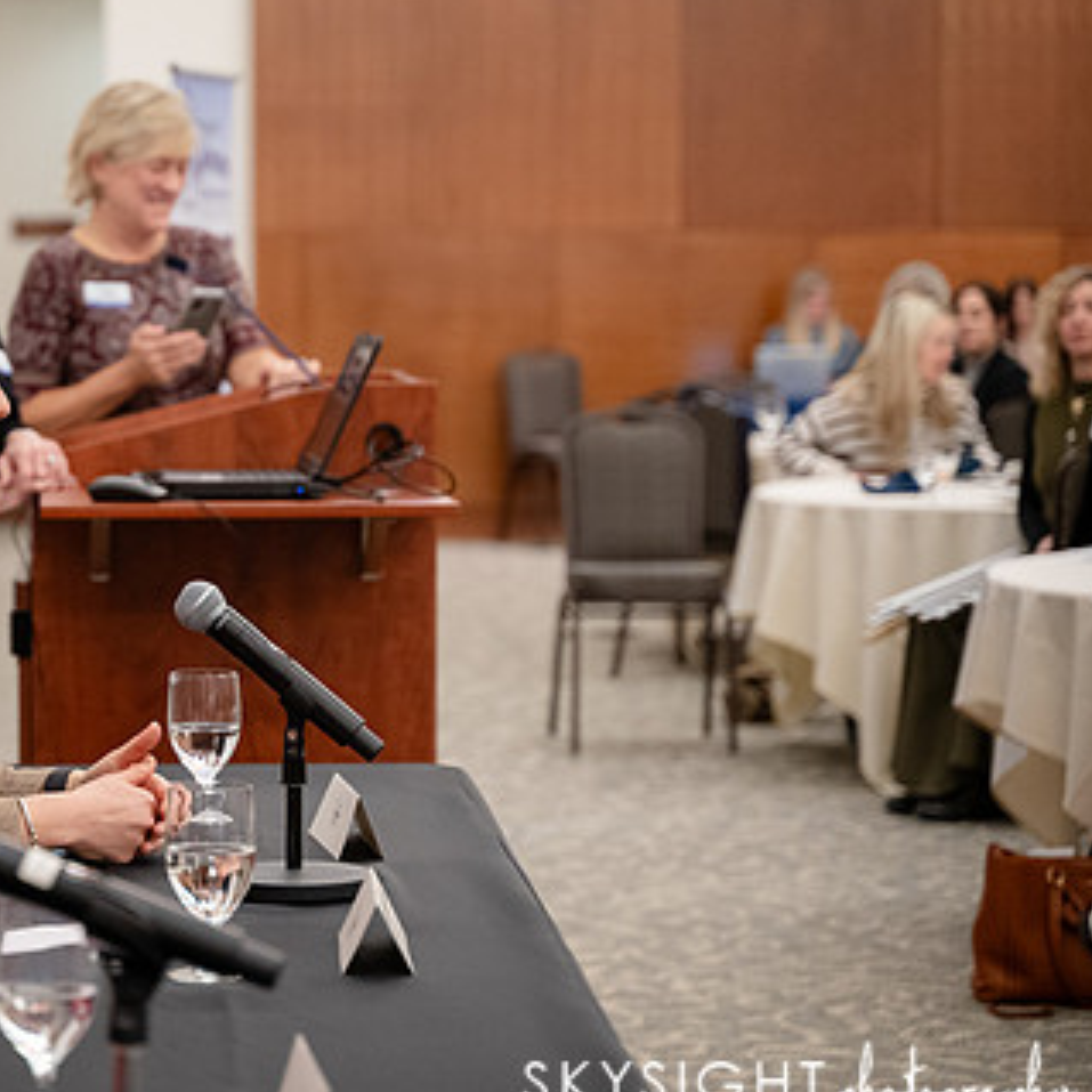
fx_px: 4140
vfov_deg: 15.0
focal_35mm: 116
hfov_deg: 14.9
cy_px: 505
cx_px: 130
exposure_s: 1/250
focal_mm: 75
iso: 3200
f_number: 2.8
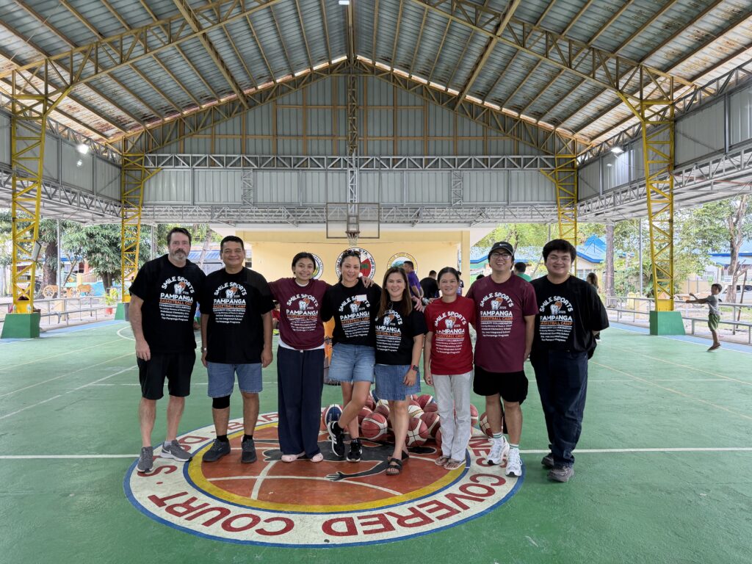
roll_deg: +0.1
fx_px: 521
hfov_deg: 71.6
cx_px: 376
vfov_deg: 56.8
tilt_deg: -0.3
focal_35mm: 24
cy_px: 282
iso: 125
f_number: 1.78
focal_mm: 6.76
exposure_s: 1/120
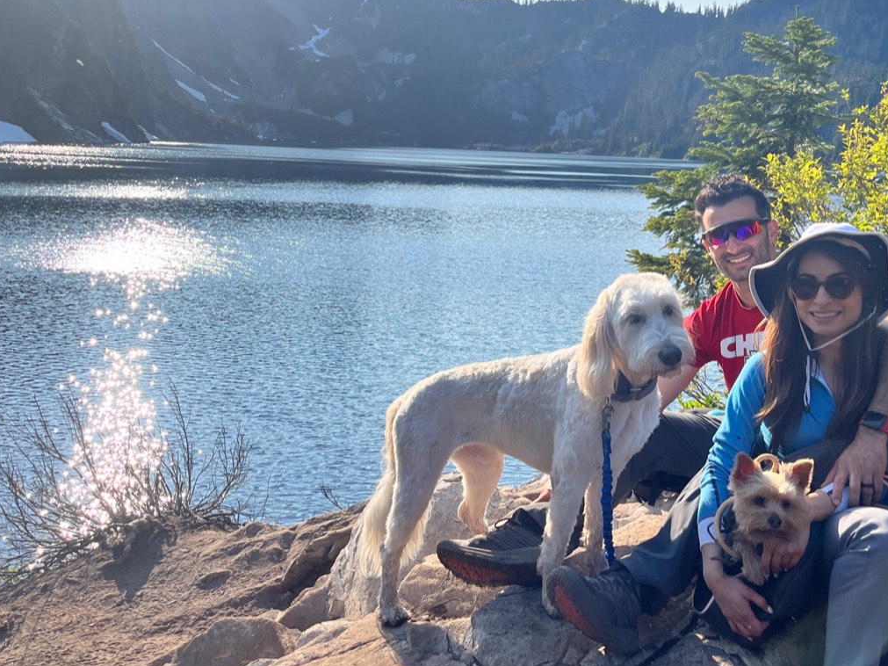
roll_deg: -1.7
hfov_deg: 51.2
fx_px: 923
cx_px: 509
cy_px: 303
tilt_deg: -7.5
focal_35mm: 36
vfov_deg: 39.6
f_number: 1.6
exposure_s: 1/2101
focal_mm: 5.1
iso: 50
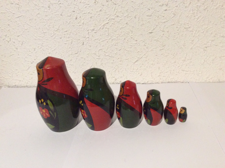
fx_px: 208
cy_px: 84
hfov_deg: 56.9
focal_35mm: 32
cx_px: 112
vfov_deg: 44.1
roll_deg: +5.6
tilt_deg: -23.0
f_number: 2.4
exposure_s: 1/20
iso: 250
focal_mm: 3.3
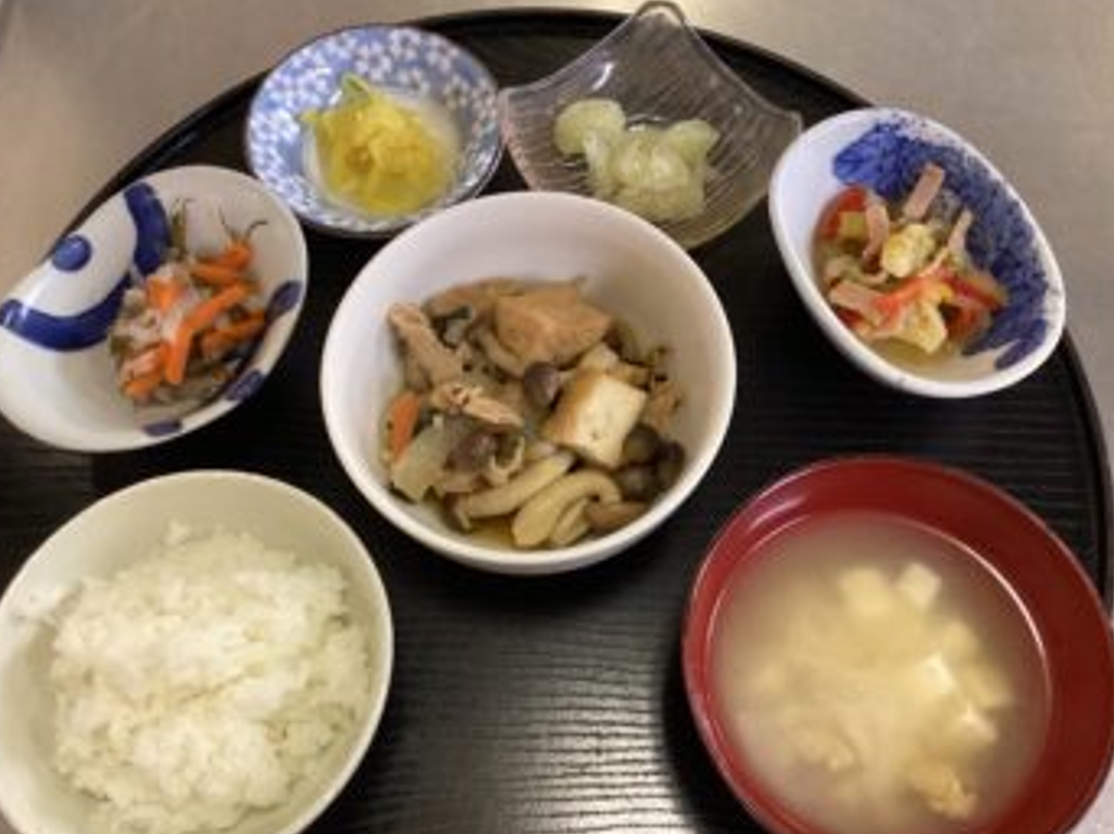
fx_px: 1093
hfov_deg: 54.0
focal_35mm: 34
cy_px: 422
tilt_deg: -66.1
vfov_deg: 41.7
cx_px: 562
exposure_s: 1/60
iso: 320
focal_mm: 3.3
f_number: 2.4
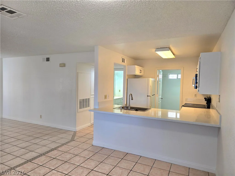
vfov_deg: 58.9
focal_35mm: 23
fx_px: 156
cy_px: 88
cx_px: 118
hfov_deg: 73.9
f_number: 1.8
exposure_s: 1/120
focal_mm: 5.4
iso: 100
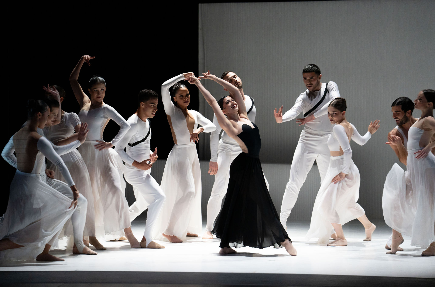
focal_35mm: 210
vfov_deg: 6.5
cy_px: 142
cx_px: 208
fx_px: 2523
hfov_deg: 9.9
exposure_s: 1/400
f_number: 2.8
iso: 2000
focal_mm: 200
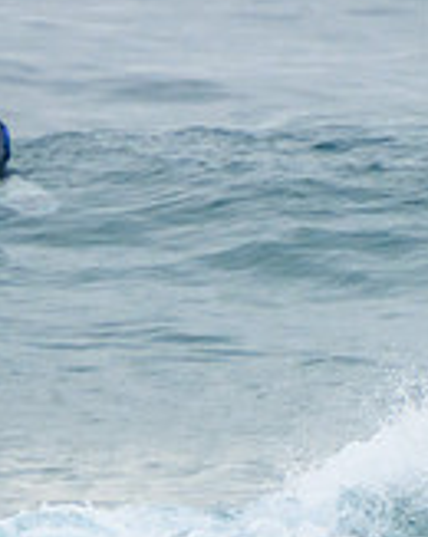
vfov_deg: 1.1
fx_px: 29110
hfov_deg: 0.8
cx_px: 444
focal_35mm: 1835
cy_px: 601
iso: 500
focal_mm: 400
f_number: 5.6
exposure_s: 1/1250
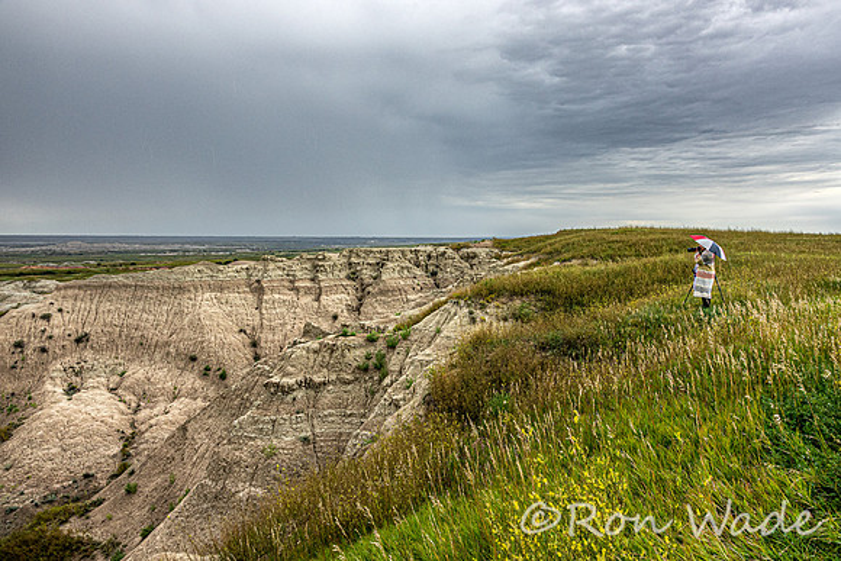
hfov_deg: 63.6
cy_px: 280
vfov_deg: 45.0
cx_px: 420
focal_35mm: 29
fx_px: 678
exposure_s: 1/200
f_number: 5
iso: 200
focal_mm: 10.59
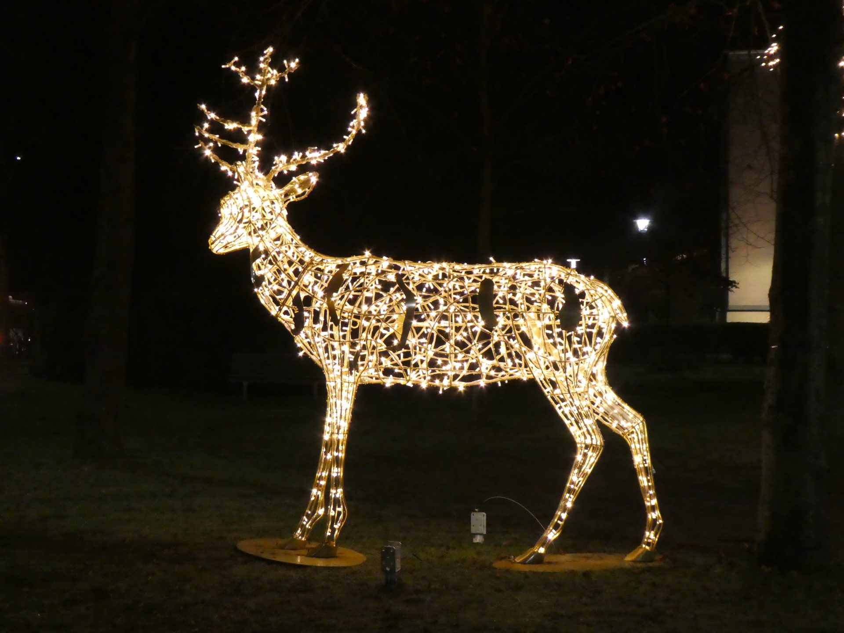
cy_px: 316
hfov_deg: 31.7
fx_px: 1487
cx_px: 422
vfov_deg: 24.0
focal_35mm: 61
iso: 1600
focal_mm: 10.9
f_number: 4.3
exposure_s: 1/15
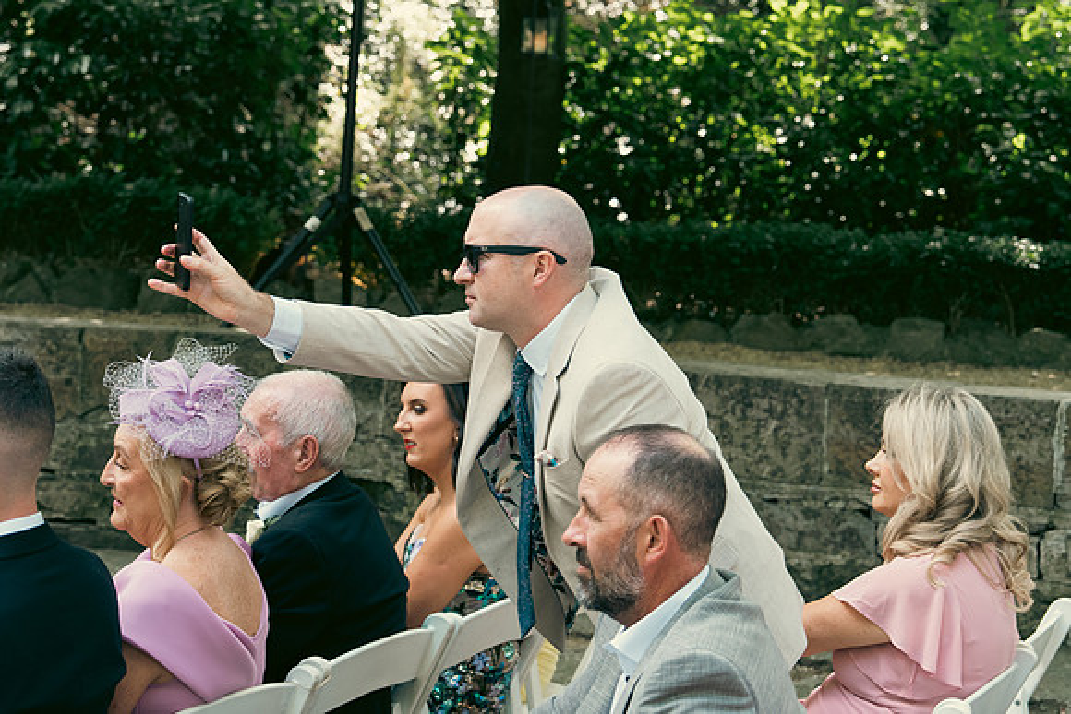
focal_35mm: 70
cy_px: 357
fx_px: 2083
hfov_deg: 28.8
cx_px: 536
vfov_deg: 19.5
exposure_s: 1/200
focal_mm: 47
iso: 500
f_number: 3.5
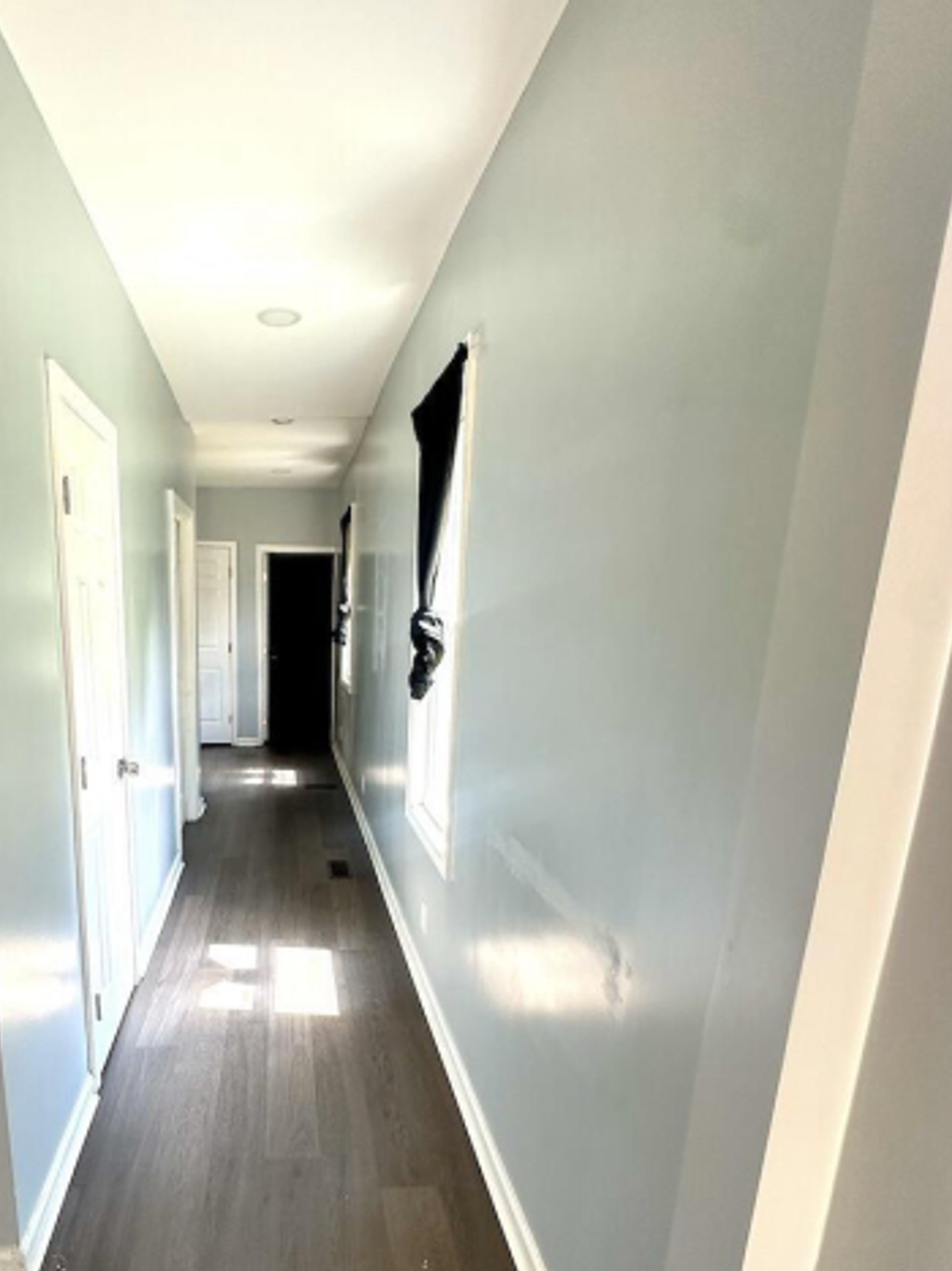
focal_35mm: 20
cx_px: 299
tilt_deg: -11.5
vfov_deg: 80.4
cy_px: 785
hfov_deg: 63.8
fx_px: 734
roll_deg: -0.2
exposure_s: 1/99
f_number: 2.2
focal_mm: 2.22
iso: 160
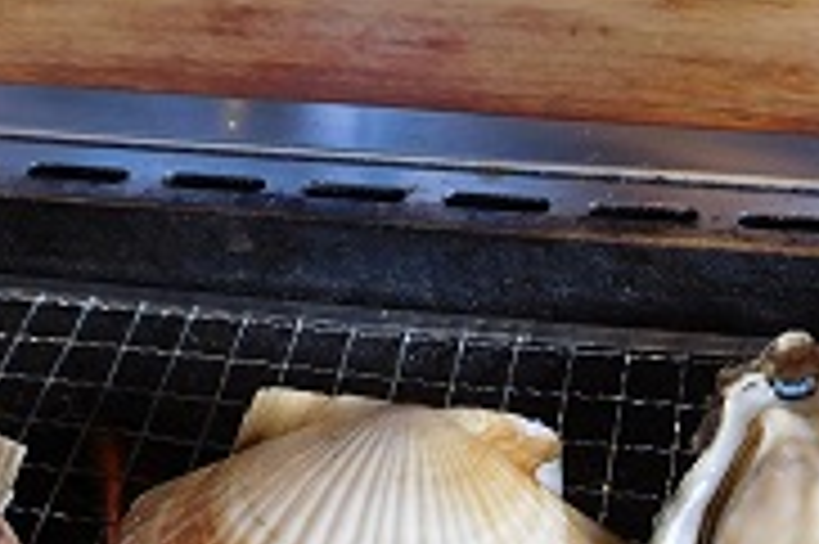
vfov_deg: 19.4
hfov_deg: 30.4
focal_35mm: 66
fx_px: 1500
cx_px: 497
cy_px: 647
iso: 125
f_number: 3.4
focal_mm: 4.5
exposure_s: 1/30
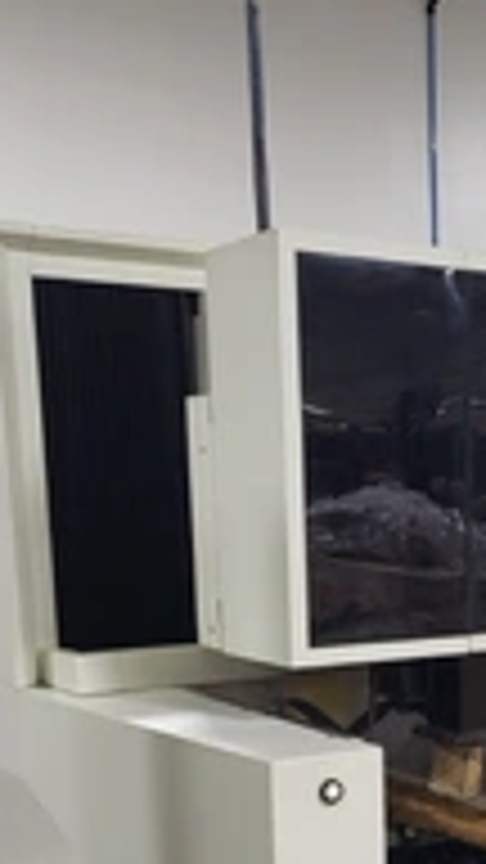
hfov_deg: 19.8
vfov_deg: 33.7
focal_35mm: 59
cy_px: 765
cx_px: 490
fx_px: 1352
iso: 250
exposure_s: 1/120
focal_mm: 5.4
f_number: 1.8
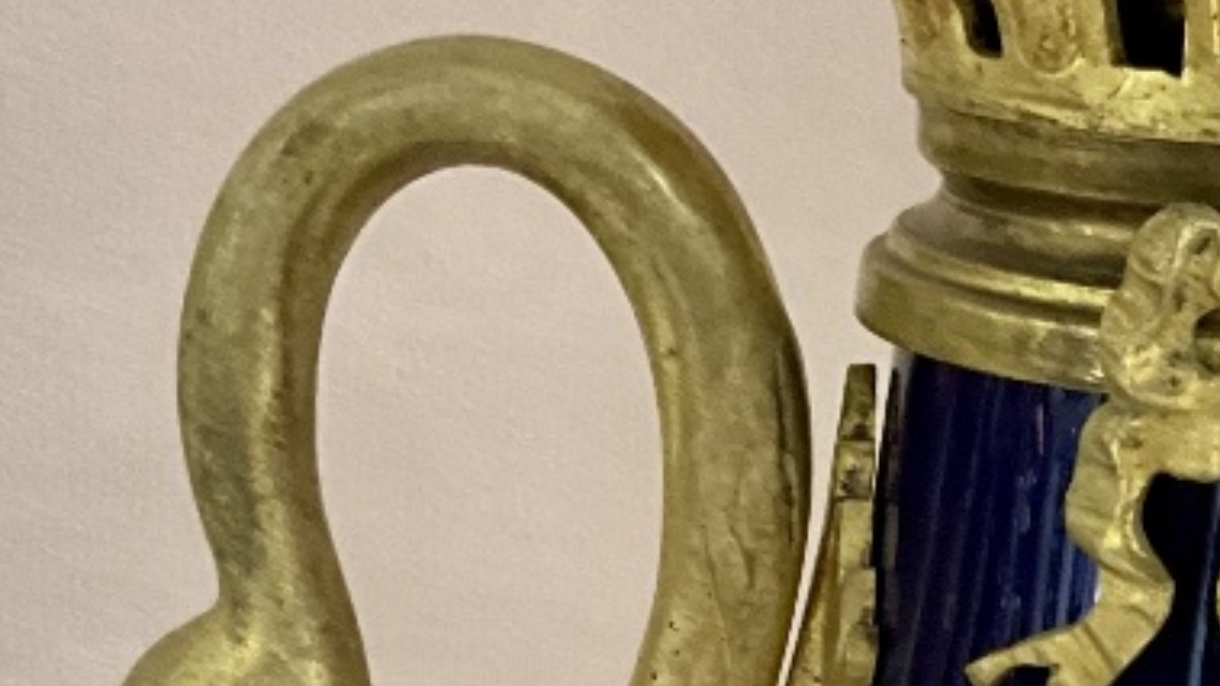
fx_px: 3234
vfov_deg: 11.4
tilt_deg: -25.9
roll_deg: -1.0
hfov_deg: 20.7
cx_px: 1204
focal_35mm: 100
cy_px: 1153
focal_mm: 3
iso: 200
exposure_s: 1/50
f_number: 1.8
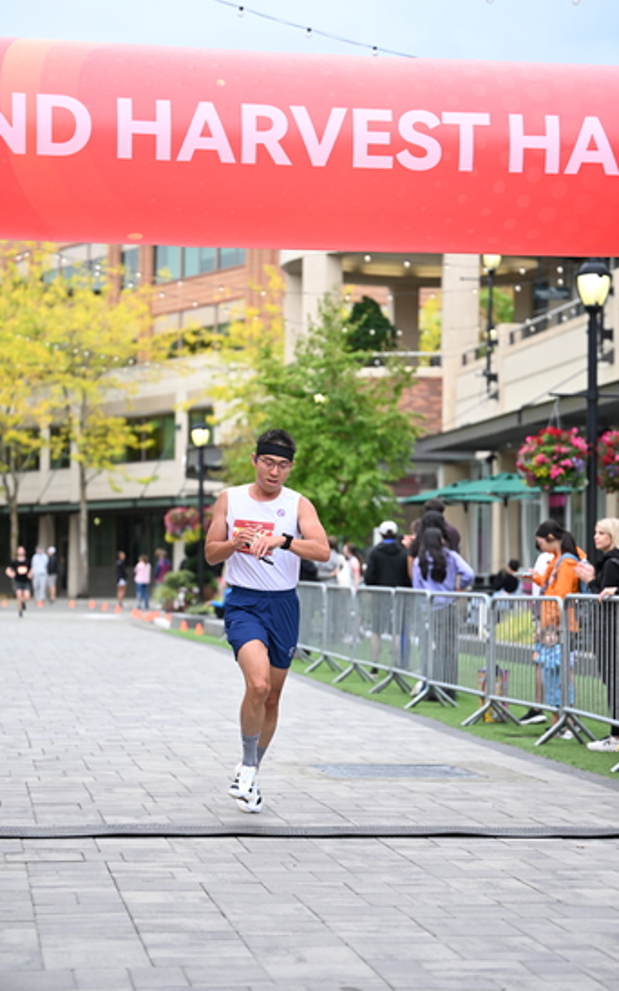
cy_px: 495
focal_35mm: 83
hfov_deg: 15.7
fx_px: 2240
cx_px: 321
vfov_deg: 24.9
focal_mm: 81
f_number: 2.8
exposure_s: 1/2000
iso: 800
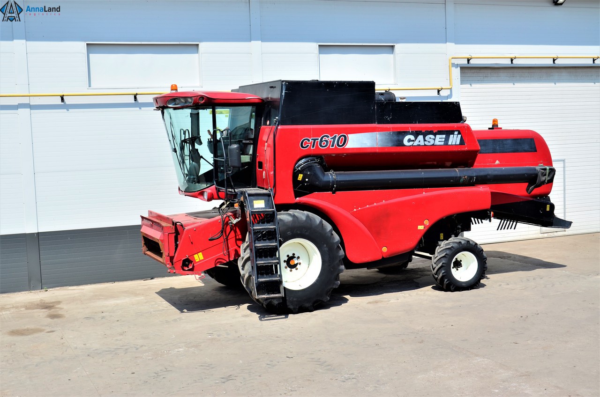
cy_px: 198
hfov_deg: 39.0
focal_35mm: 51
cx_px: 300
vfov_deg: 26.4
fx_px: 848
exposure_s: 1/400
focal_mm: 34
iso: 125
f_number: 7.1
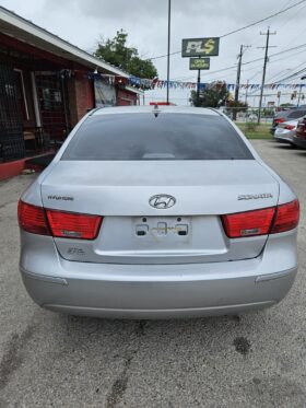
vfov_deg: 73.9
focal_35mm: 23
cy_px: 204
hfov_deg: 58.9
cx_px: 153
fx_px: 271
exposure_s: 1/2054
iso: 25
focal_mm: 5.4
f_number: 1.8
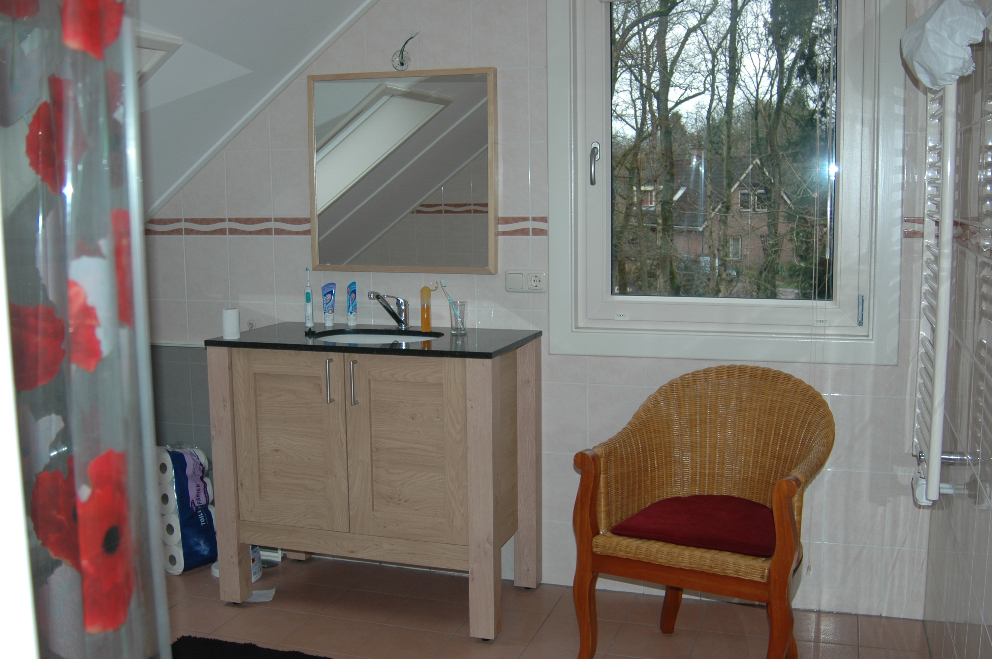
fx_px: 991
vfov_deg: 36.8
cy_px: 330
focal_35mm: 36
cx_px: 496
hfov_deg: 53.2
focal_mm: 24
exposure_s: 1/60
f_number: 3.5
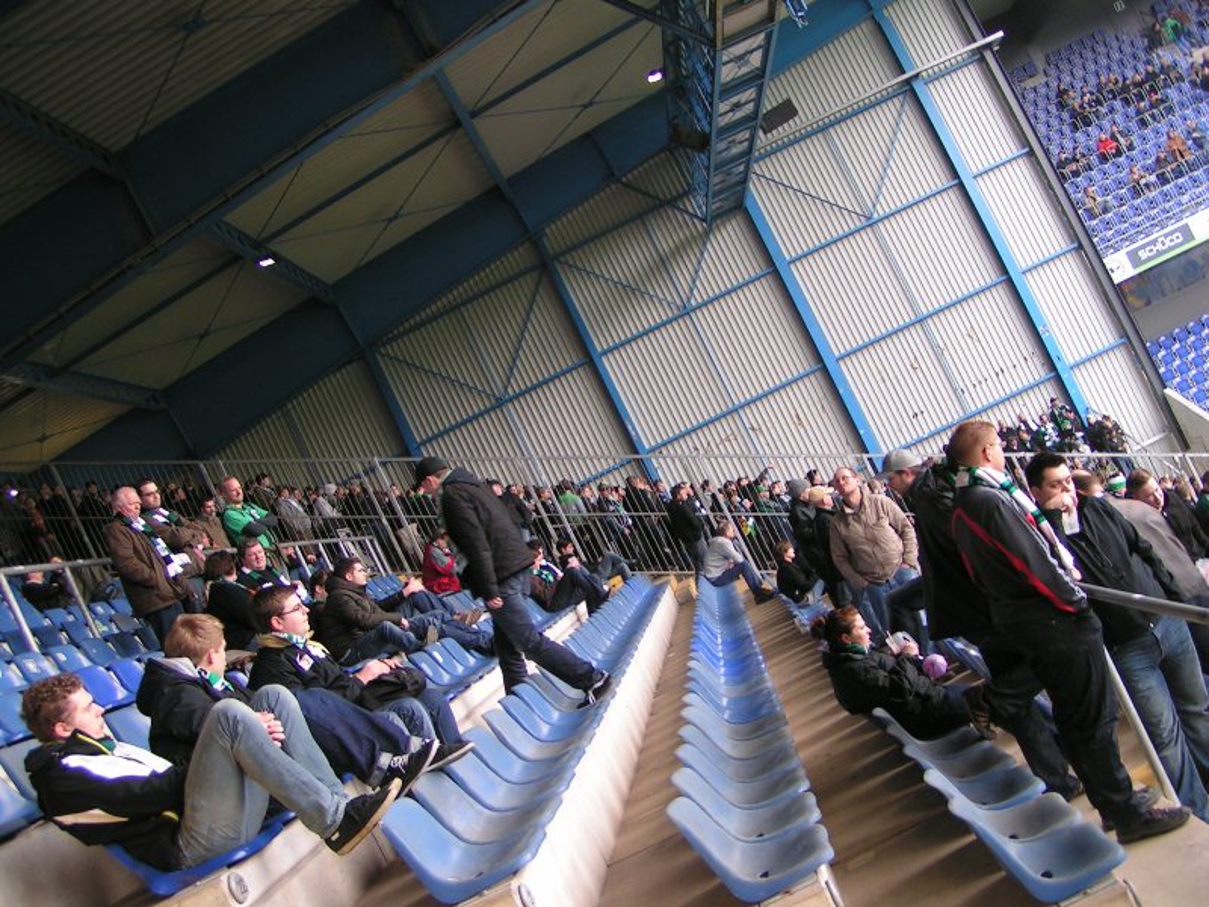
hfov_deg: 49.0
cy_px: 454
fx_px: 1327
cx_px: 604
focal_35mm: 38
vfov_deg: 37.7
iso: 50
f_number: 3.5
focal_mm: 5.8
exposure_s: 1/50
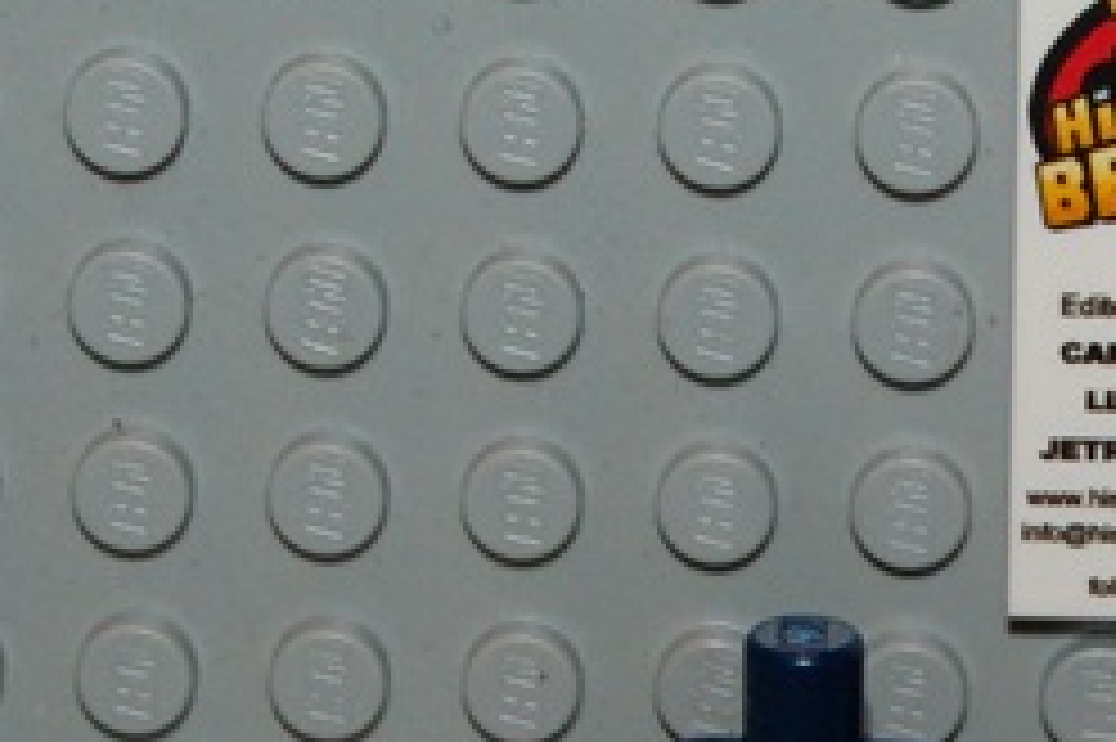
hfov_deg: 7.7
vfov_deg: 5.2
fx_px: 8228
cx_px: 1287
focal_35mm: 266
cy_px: 738
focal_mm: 55
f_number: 5.6
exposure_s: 1/60
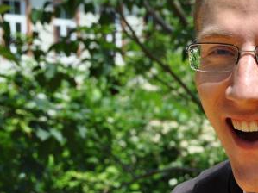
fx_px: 1244
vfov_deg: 8.9
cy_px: 85
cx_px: 281
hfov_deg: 11.7
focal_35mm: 167
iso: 200
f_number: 8
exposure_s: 1/250
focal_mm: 48
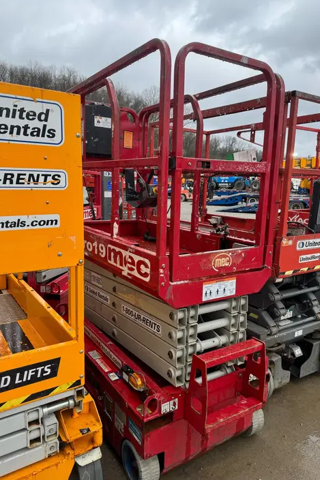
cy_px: 241
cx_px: 169
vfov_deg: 69.4
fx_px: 347
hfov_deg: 49.5
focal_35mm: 26
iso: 80
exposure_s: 1/374
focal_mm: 6.76
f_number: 1.78
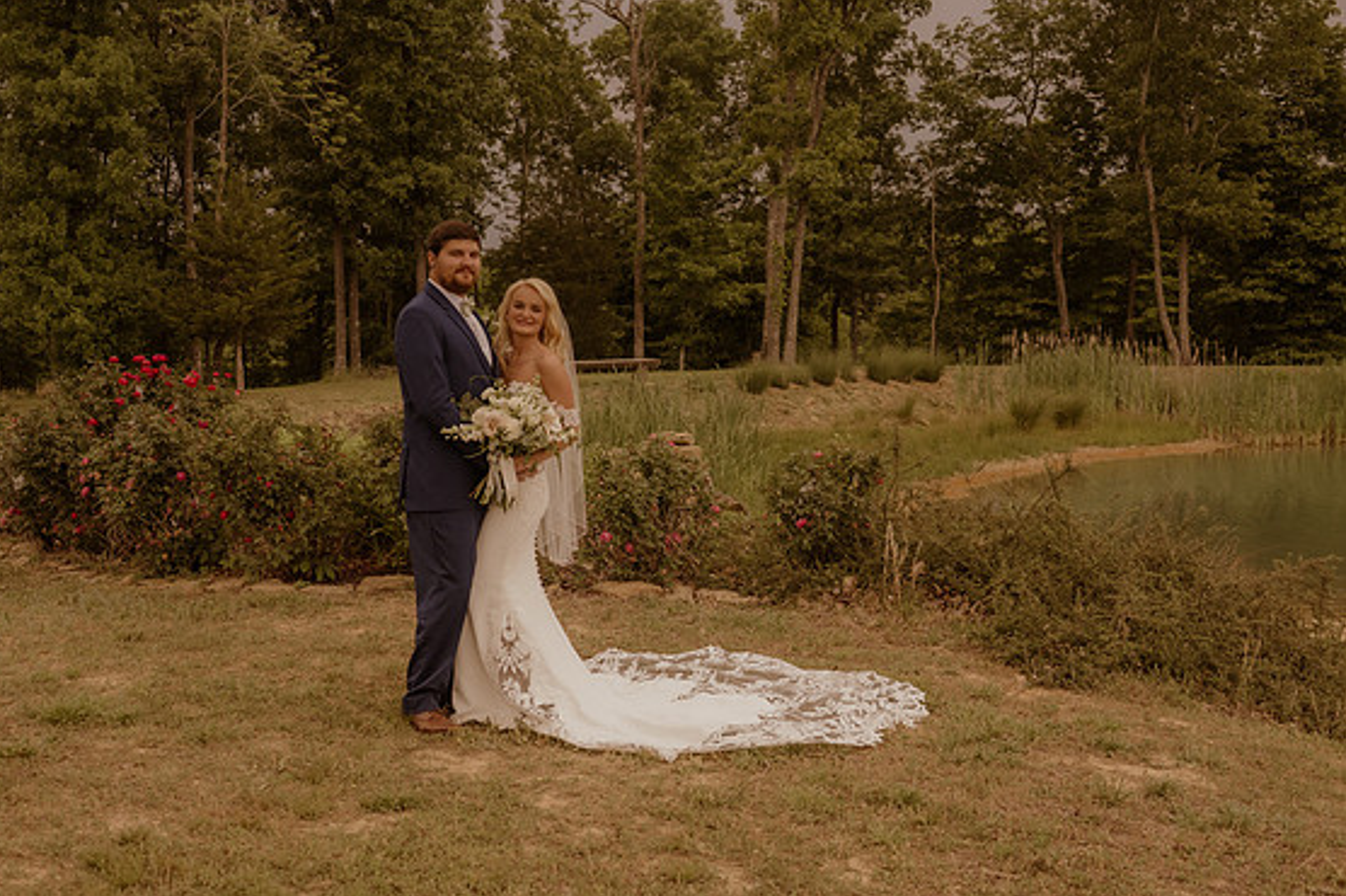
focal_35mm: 42
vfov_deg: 31.8
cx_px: 707
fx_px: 1569
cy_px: 474
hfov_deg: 46.4
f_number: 2.8
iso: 1000
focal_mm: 24
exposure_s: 1/1250
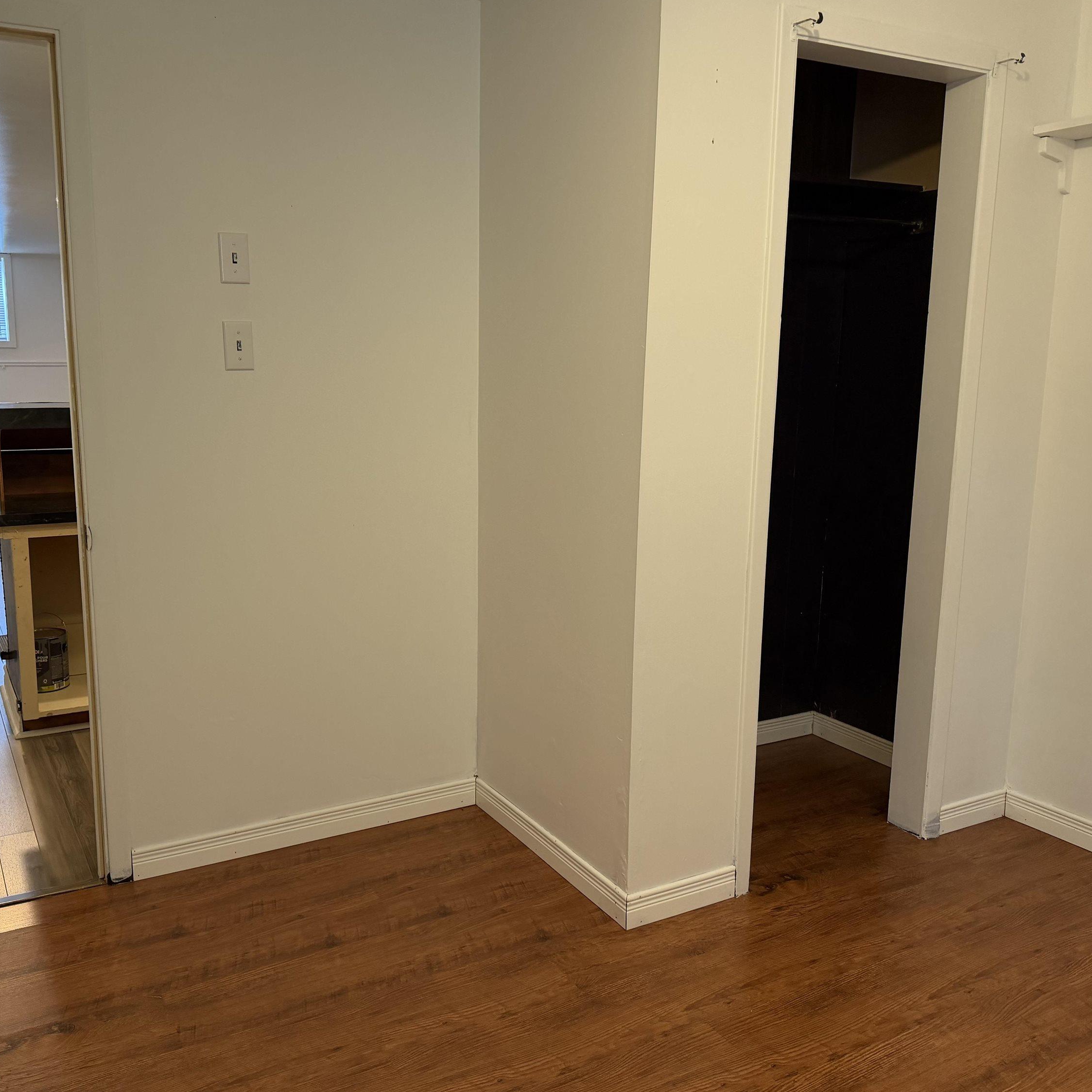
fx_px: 1035
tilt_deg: -9.5
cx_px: 454
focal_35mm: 29
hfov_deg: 55.3
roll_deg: -0.3
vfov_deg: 55.6
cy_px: 538
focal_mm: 6.76
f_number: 1.78
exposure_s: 1/60
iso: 250
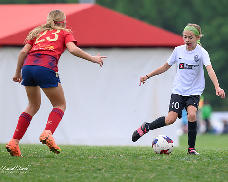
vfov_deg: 2.1
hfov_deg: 2.6
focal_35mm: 741
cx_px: 165
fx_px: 5001
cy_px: 82
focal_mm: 510
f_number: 6.3
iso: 1400
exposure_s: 1/1250
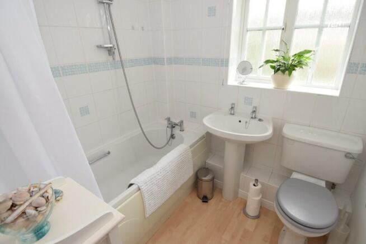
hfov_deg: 90.0
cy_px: 122
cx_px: 183
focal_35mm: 18
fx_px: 183
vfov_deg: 67.5
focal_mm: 12
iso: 720
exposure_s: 1/125
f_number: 5.6
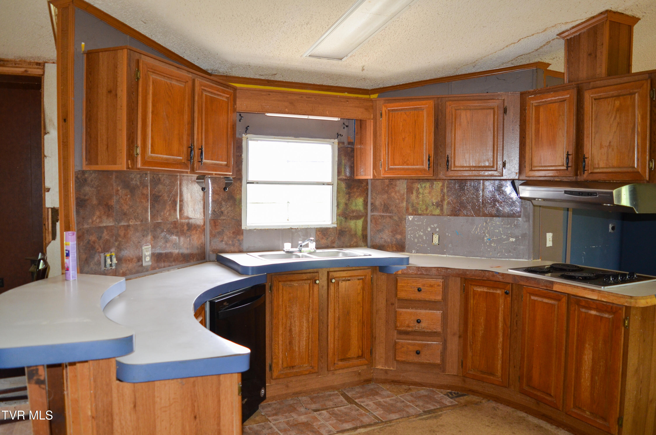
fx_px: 491
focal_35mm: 27
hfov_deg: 67.5
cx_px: 328
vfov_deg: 47.7
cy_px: 218
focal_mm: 18
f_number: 3.5
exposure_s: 1/60
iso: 450
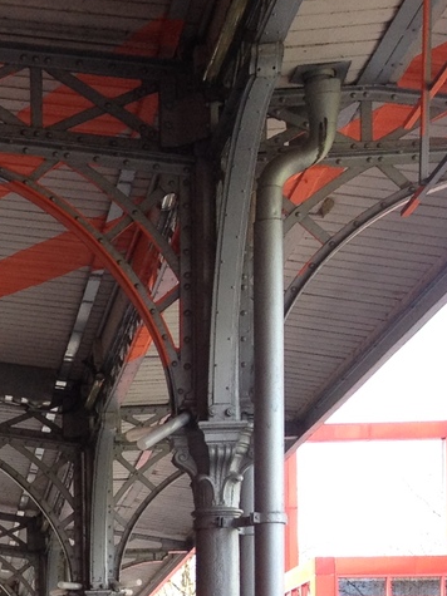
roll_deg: -0.4
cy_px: 694
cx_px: -540
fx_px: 2033
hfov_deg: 11.0
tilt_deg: +0.6
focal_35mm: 118
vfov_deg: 16.1
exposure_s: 1/181
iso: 50
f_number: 2.4
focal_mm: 4.28
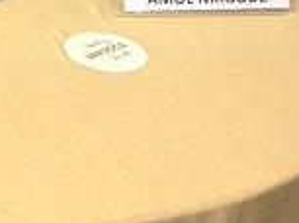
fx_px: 1448
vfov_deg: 8.4
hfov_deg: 10.7
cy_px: -216
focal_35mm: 168
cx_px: -311
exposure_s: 1/24
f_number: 2.4
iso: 80
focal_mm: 3.3
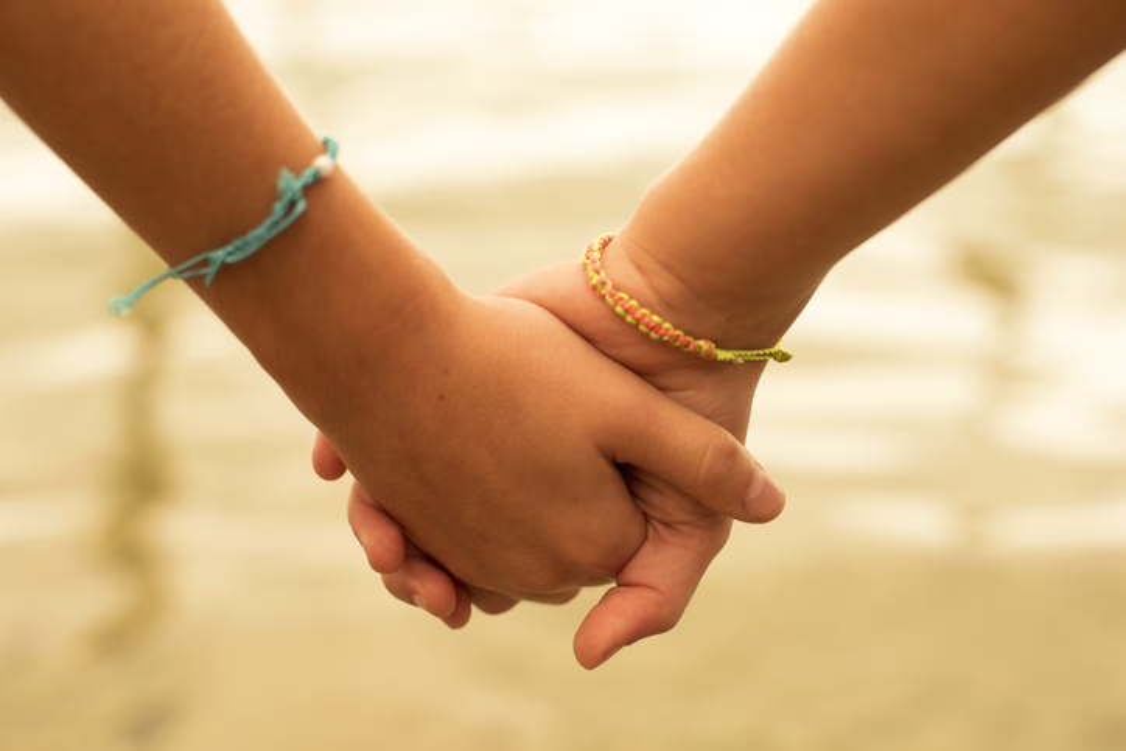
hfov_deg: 39.6
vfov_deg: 27.0
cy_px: 376
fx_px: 1564
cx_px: 563
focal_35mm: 50
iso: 100
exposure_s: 1/200
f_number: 4
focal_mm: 50
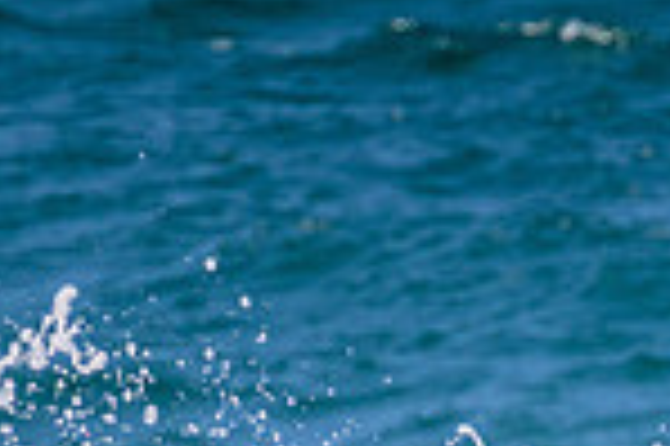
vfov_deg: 0.4
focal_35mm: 3110
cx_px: 832
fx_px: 57816
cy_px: 813
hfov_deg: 0.7
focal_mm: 800
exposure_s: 1/1600
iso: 560
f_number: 11
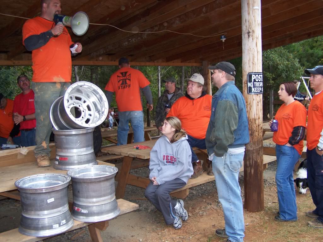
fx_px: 355
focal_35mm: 38
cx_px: 162
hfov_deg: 49.0
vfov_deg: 37.7
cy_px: 121
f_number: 2.8
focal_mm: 6.3
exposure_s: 1/60
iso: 140
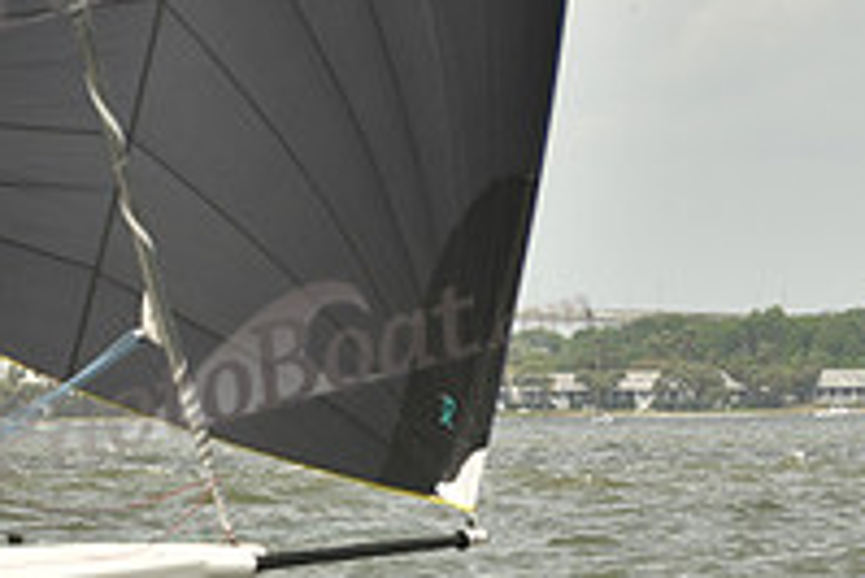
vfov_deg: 2.4
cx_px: -243
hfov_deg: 3.5
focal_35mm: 582
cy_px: 206
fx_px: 13994
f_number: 6.3
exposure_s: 1/1250
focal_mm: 200
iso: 320
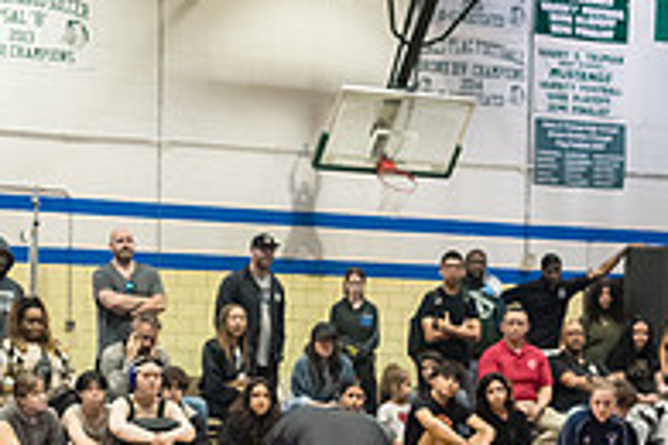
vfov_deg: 12.4
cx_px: 301
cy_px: 532
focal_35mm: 108
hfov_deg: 18.9
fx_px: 2004
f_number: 3.5
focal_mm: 35
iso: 6400
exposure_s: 1/400
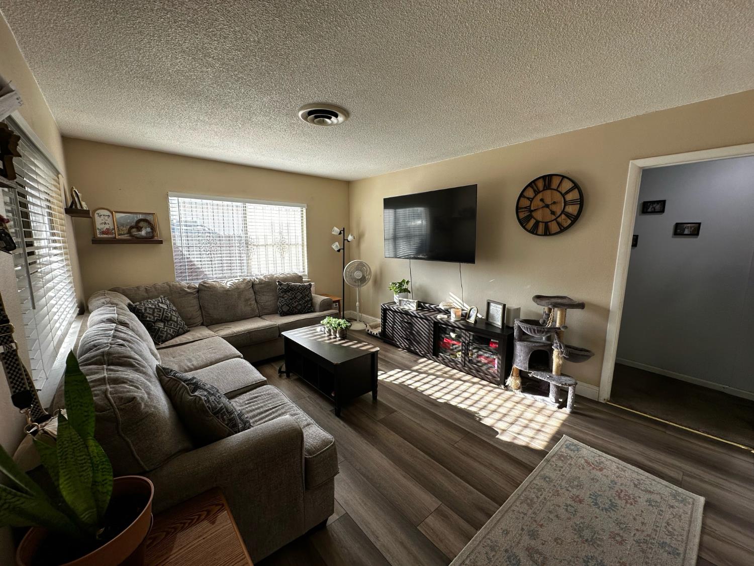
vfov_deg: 85.7
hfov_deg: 102.1
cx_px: 377
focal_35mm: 14
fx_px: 305
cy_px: 283
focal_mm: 2.22
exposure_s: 1/99
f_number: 2.2
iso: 50
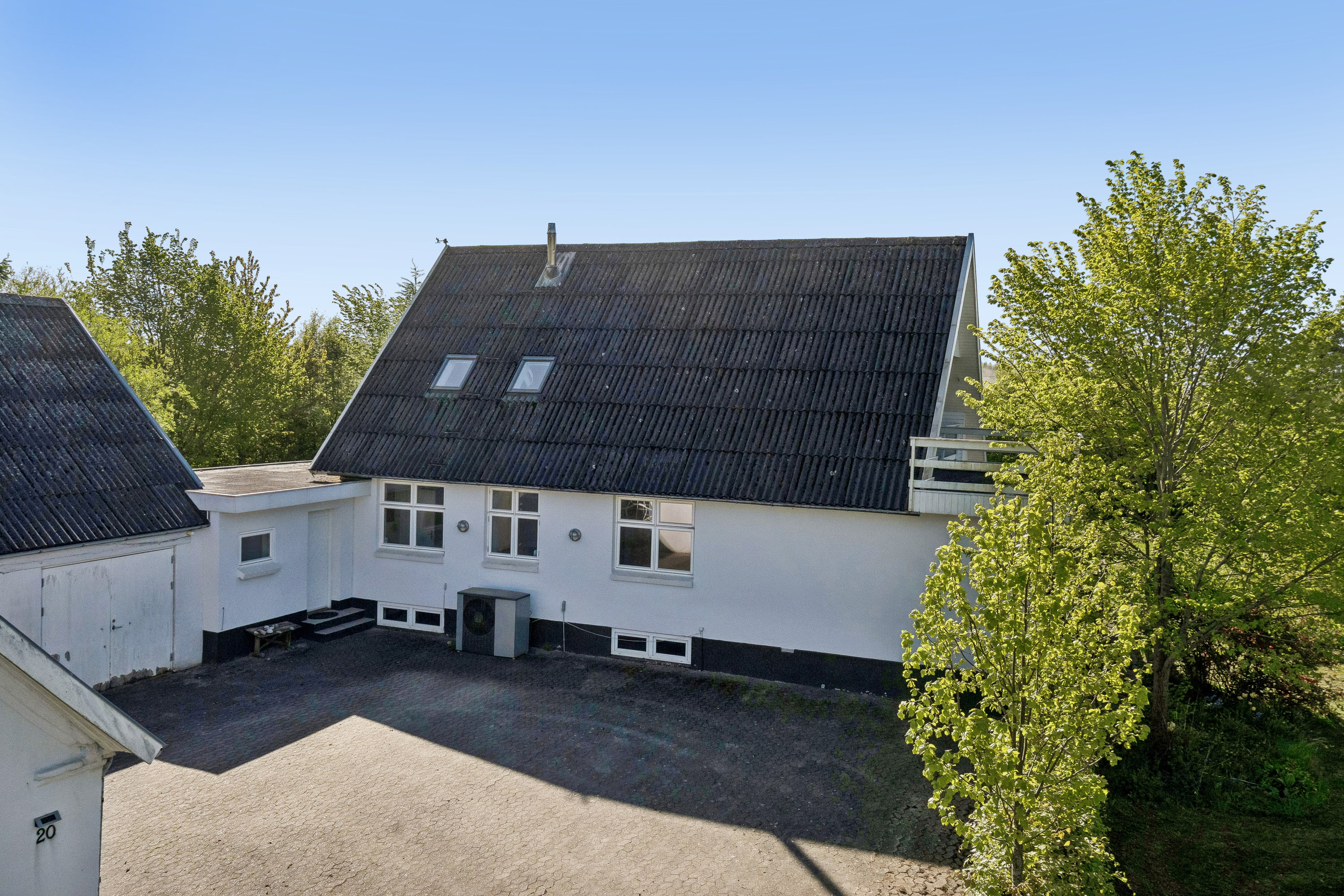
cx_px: 672
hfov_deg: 65.5
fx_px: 1045
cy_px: 448
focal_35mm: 28
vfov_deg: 46.4
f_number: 8
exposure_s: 1/5000
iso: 800
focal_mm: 28
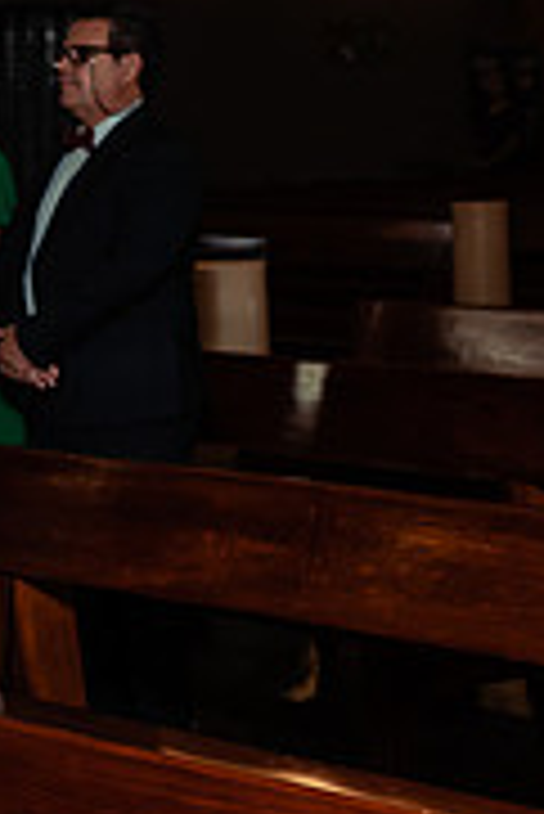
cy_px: 205
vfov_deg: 18.1
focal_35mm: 112
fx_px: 2534
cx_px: 1039
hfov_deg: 11.2
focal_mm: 35
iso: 1250
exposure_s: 1/160
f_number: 4
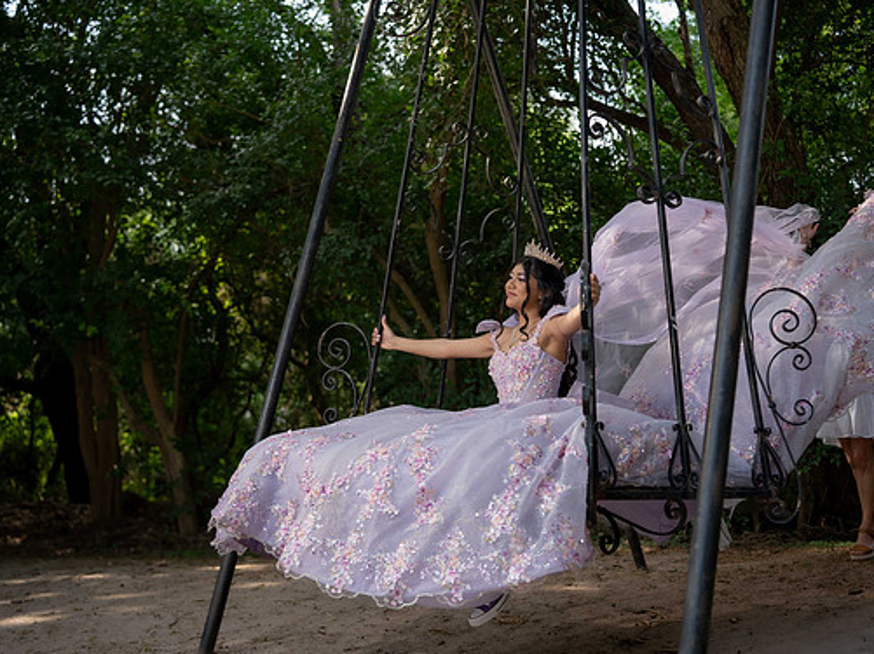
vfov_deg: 36.8
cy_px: 324
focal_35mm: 39
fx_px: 984
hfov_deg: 47.8
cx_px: 481
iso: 100
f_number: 2.2
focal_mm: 35
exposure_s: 1/400
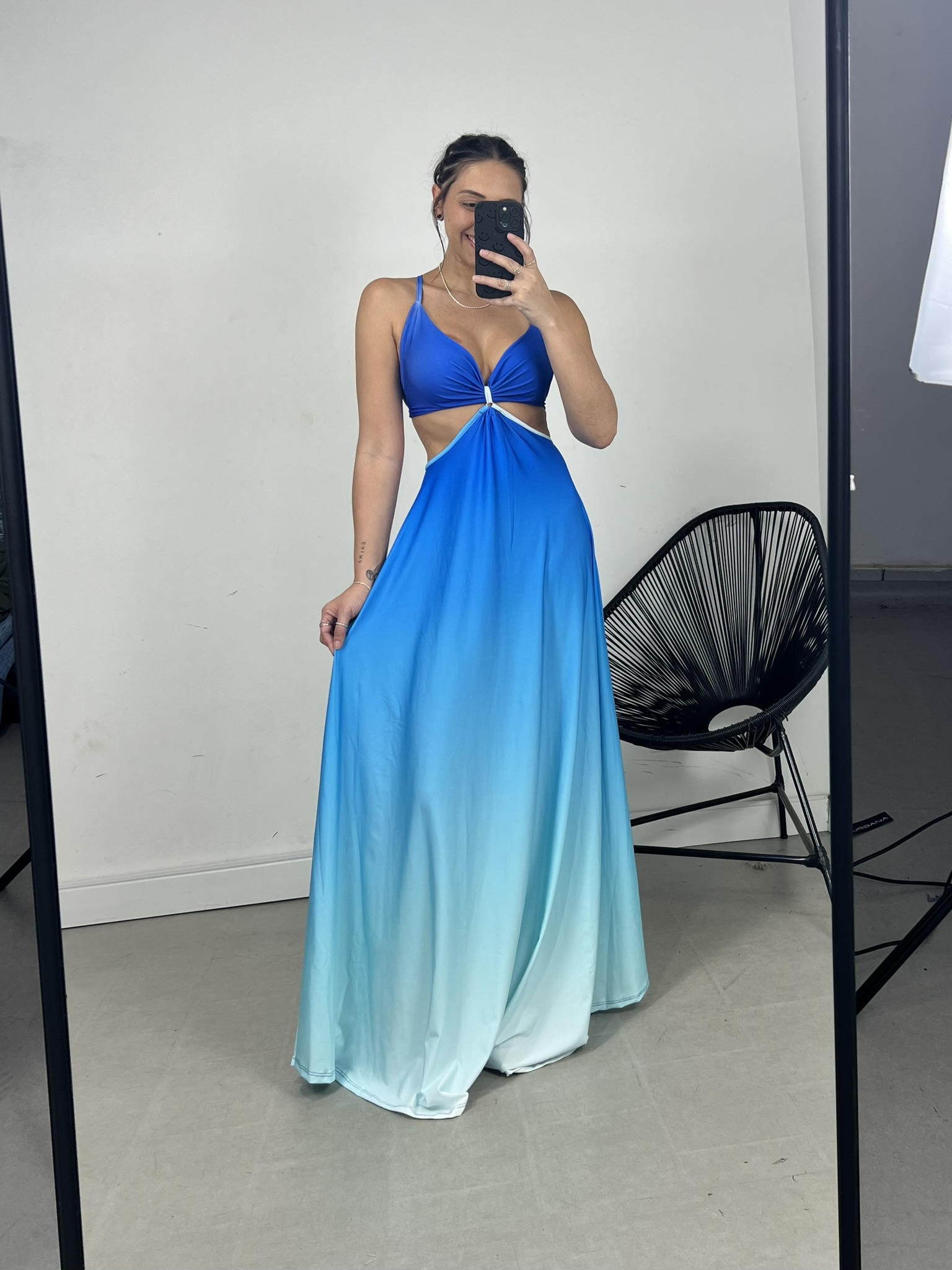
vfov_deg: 67.3
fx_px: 953
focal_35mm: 26
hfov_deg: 53.1
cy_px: 635
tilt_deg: -29.6
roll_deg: +2.1
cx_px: 476
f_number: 1.5
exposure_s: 1/120
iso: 40
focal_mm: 5.7
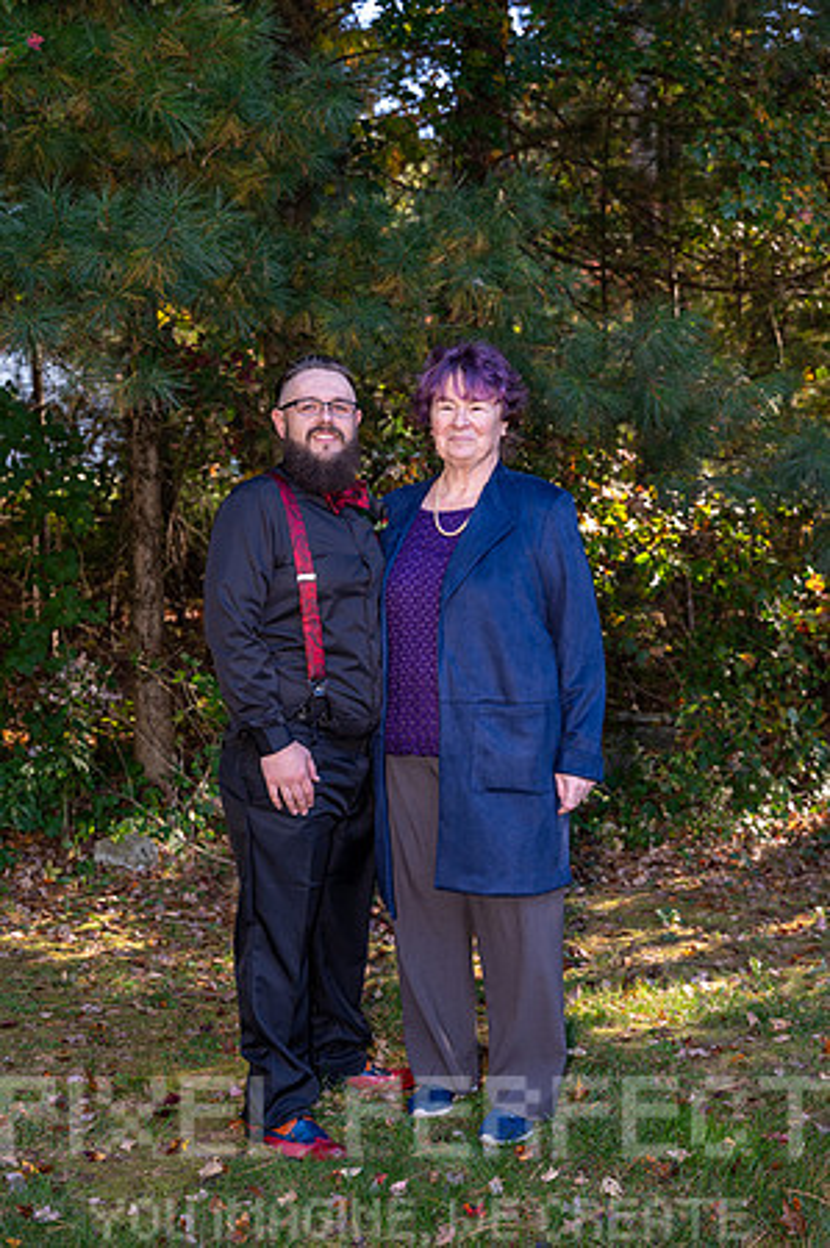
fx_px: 1733
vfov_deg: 39.6
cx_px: 415
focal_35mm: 50
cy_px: 624
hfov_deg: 26.9
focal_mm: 50
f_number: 4.5
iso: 800
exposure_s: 1/200
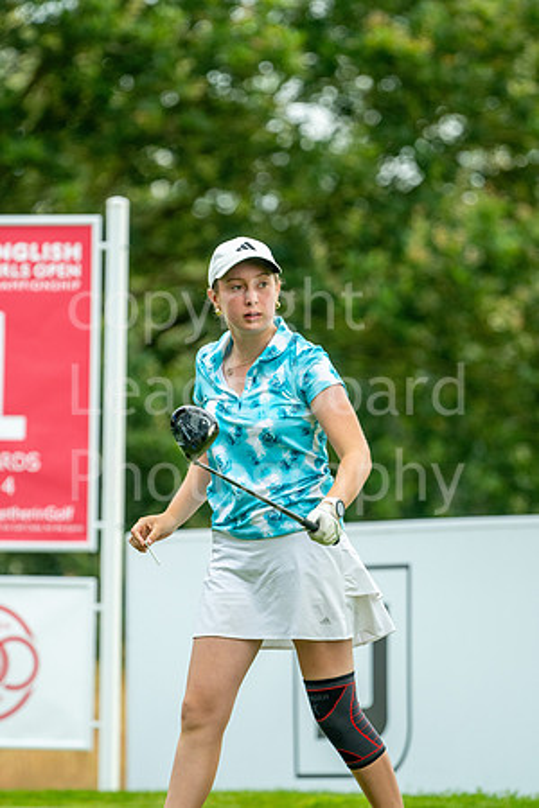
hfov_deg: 3.1
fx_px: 10105
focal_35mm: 450
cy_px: 404
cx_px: 270
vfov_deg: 4.6
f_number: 5
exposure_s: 1/1000
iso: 500
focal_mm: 300
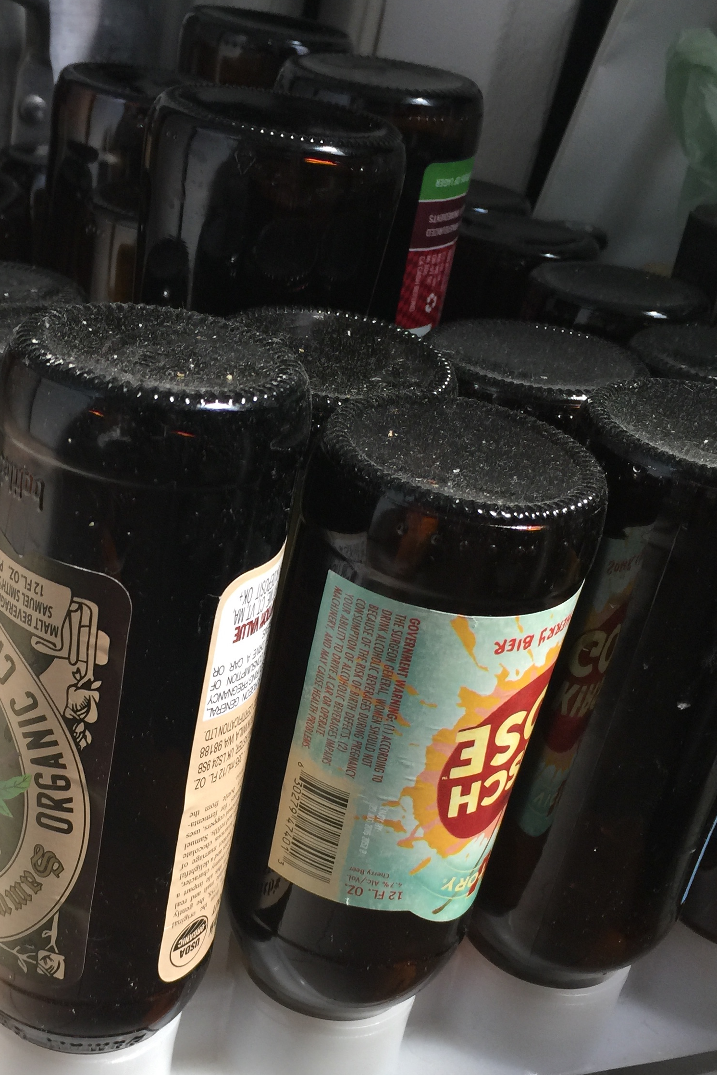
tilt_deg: -30.1
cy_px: 662
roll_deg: -9.6
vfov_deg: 44.2
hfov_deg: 30.2
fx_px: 1314
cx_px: 206
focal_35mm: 44
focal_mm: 4.15
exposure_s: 1/15
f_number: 2.2
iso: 32
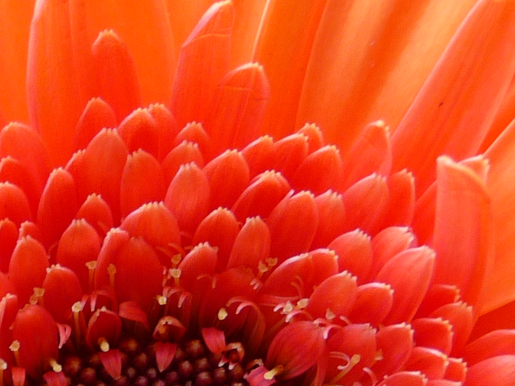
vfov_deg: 16.1
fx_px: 1294
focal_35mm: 87
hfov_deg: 22.1
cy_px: 506
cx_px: 88
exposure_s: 1/30
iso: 125
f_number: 3.3
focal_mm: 4.7
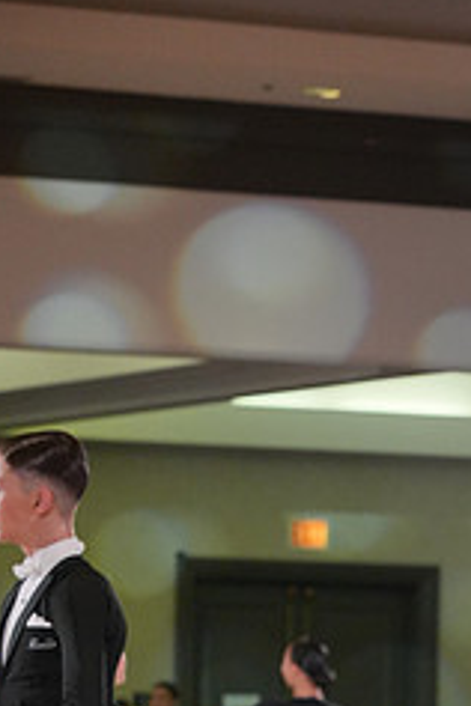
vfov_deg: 7.9
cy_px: 849
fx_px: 5043
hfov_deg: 5.3
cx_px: 559
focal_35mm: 257
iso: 3200
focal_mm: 105
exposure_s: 1/400
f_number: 5.6
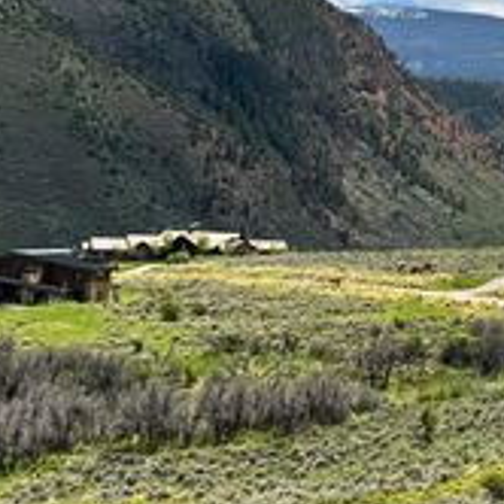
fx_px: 1532
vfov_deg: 18.6
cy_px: 120
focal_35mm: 93
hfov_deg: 17.1
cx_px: 735
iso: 80
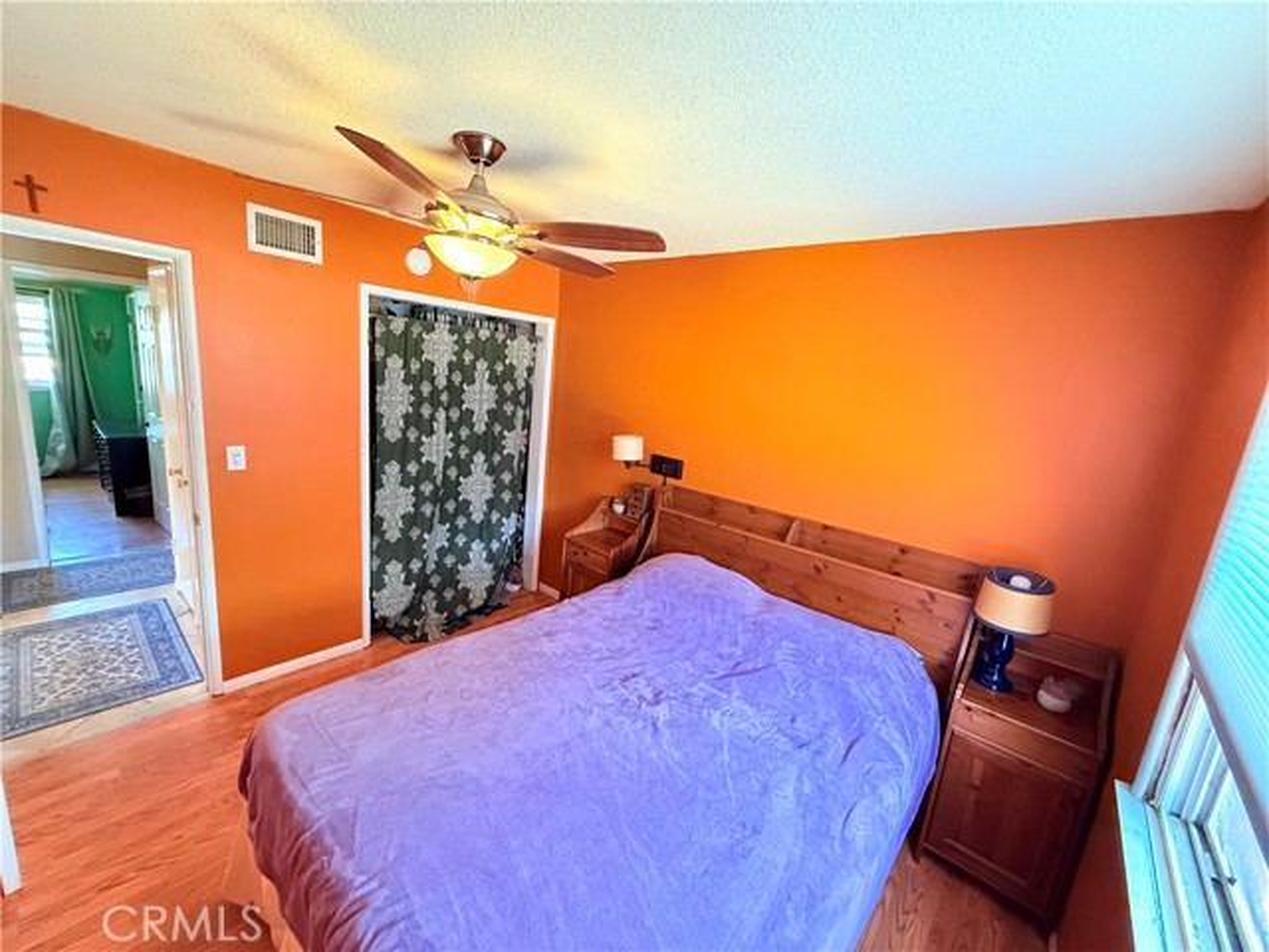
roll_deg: -5.7
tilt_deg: -10.9
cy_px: 476
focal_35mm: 14
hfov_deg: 102.1
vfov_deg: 85.7
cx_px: 634
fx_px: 513
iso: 800
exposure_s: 1/60
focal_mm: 2.22
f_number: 2.2
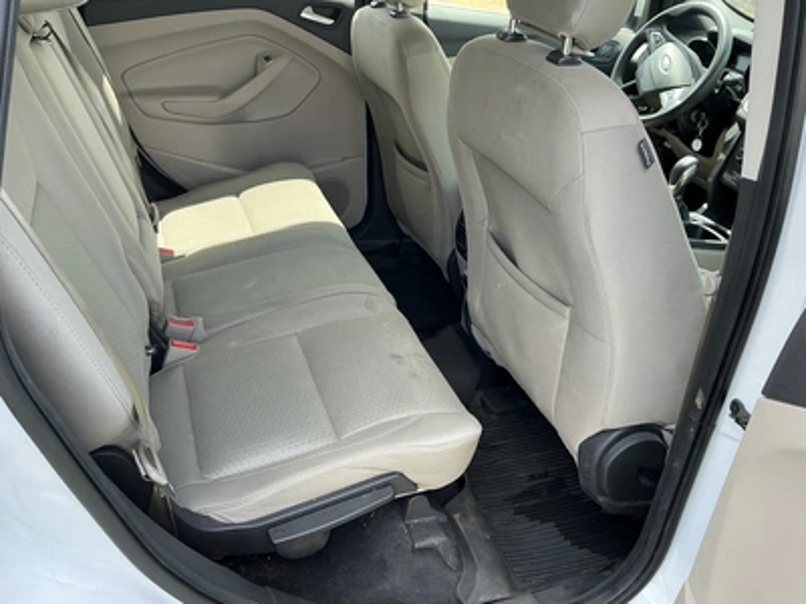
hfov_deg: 63.4
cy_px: 302
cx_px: 403
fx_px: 652
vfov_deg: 49.7
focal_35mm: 28
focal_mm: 3
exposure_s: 1/146
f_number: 1.8
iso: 32
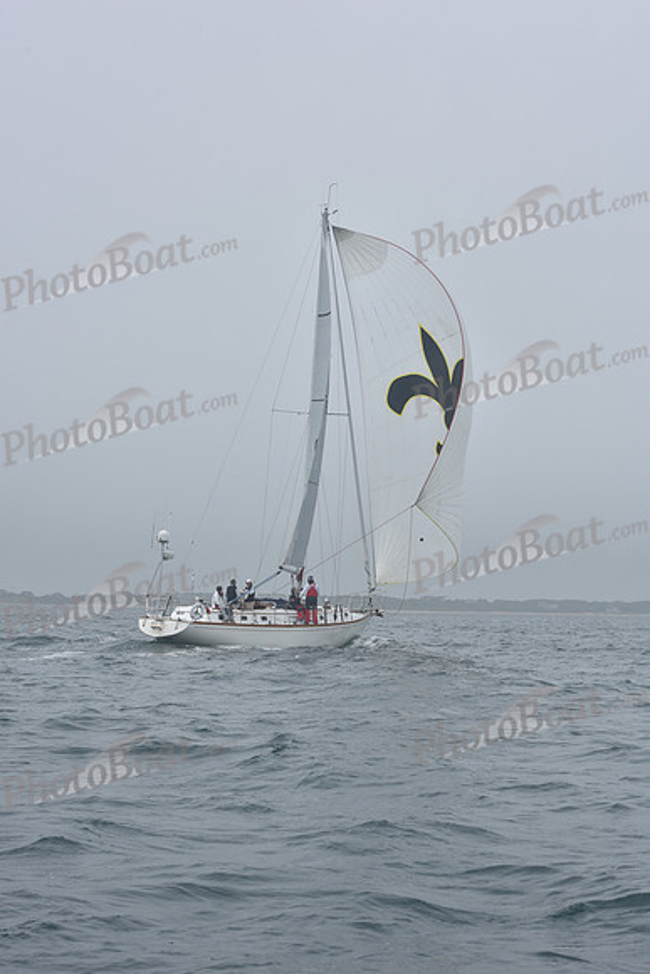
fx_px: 1895
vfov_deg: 28.8
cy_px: 487
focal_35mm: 70
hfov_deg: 19.5
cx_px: 325
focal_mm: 70
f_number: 11
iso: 250
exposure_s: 1/800
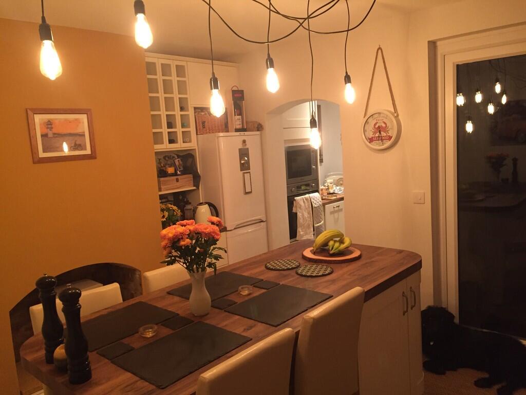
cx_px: 263
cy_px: 198
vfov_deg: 48.2
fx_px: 441
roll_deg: +2.5
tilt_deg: -7.7
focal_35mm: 29
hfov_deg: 61.7
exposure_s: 1/20
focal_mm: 4.15
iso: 250
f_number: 2.2
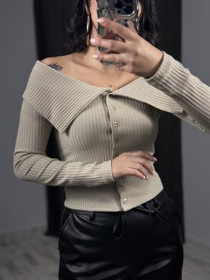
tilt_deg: -30.9
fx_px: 388
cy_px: 140
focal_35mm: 48
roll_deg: +2.6
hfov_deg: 30.3
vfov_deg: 39.6
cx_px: 105
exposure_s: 1/151
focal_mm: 6.86
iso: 64
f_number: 1.78
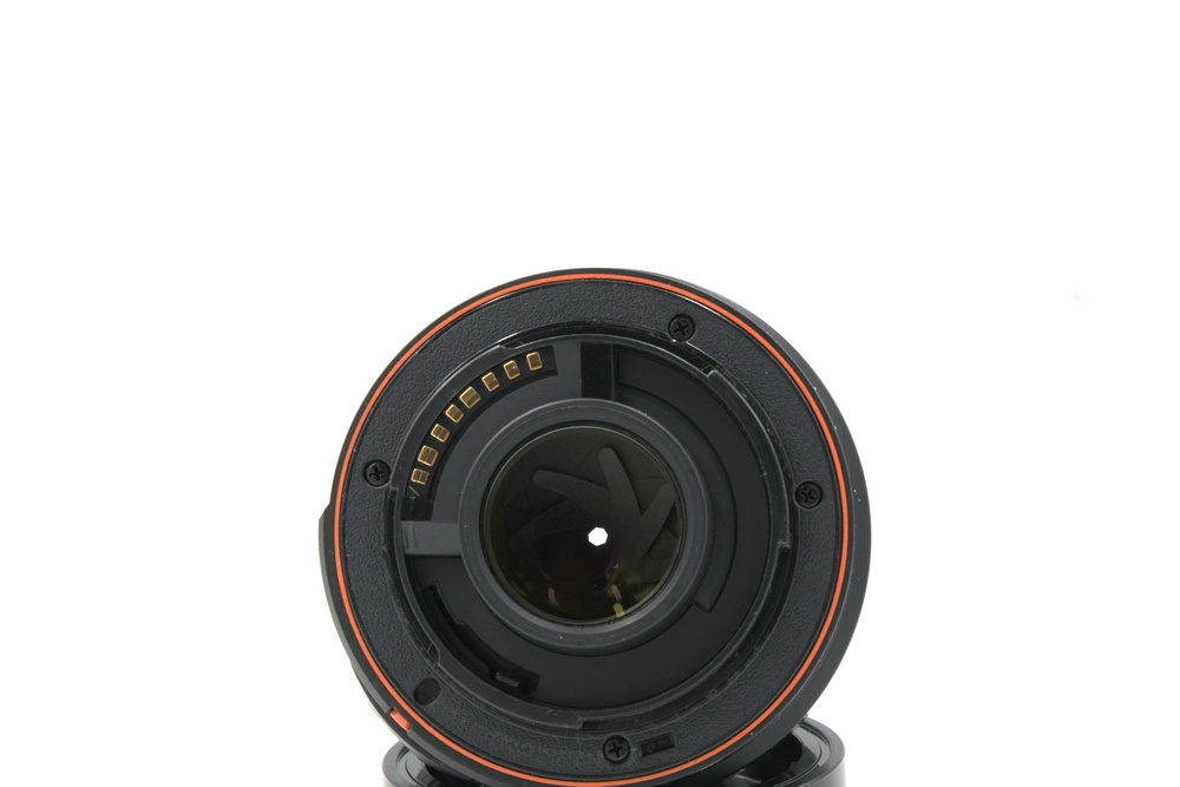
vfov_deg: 18.0
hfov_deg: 26.6
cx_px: 590
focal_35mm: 76
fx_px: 2491
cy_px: 394
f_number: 14
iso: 800
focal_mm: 50.5
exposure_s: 1/125
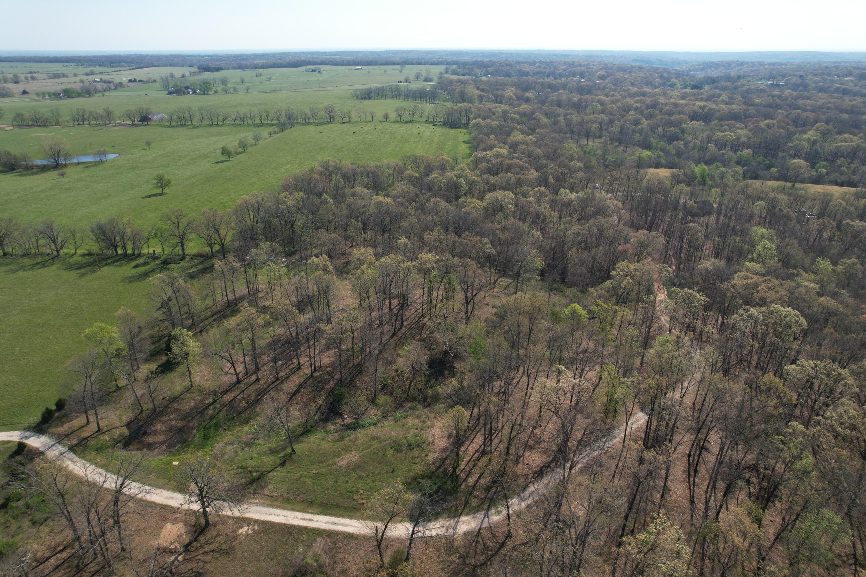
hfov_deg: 78.6
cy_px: 288
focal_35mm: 22
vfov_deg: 57.2
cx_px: 433
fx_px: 529
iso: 100
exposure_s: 1/200
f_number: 2.8
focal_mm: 8.38
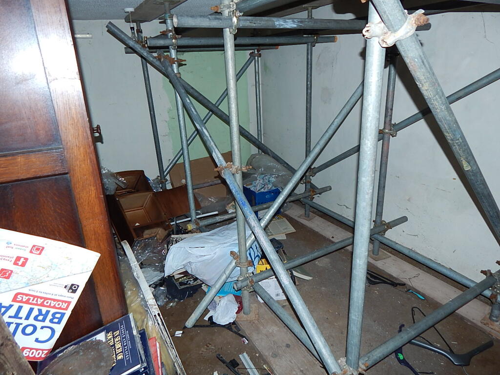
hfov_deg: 76.4
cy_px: 188
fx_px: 318
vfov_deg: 61.1
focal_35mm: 22
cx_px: 250
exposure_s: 1/30
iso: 125
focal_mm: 4
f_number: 3
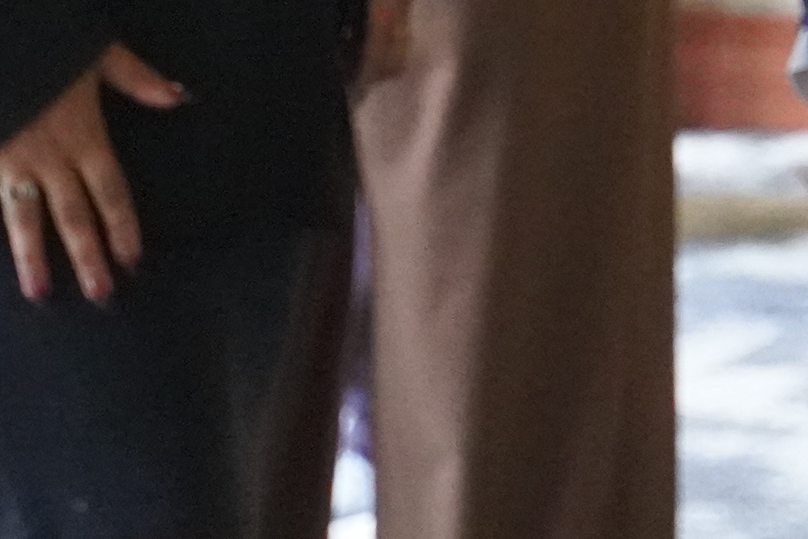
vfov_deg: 2.0
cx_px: 551
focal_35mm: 681
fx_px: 15295
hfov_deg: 3.0
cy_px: -620
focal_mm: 93
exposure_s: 1/60
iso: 6400
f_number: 5.6
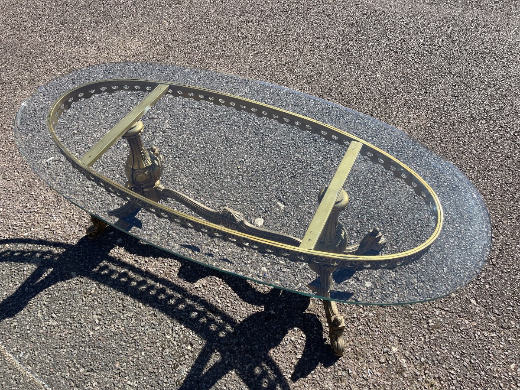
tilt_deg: -50.3
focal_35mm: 25
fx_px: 376
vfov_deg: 54.9
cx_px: 260
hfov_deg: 69.4
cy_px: 195
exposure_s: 1/1767
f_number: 1.6
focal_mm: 5.1
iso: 32
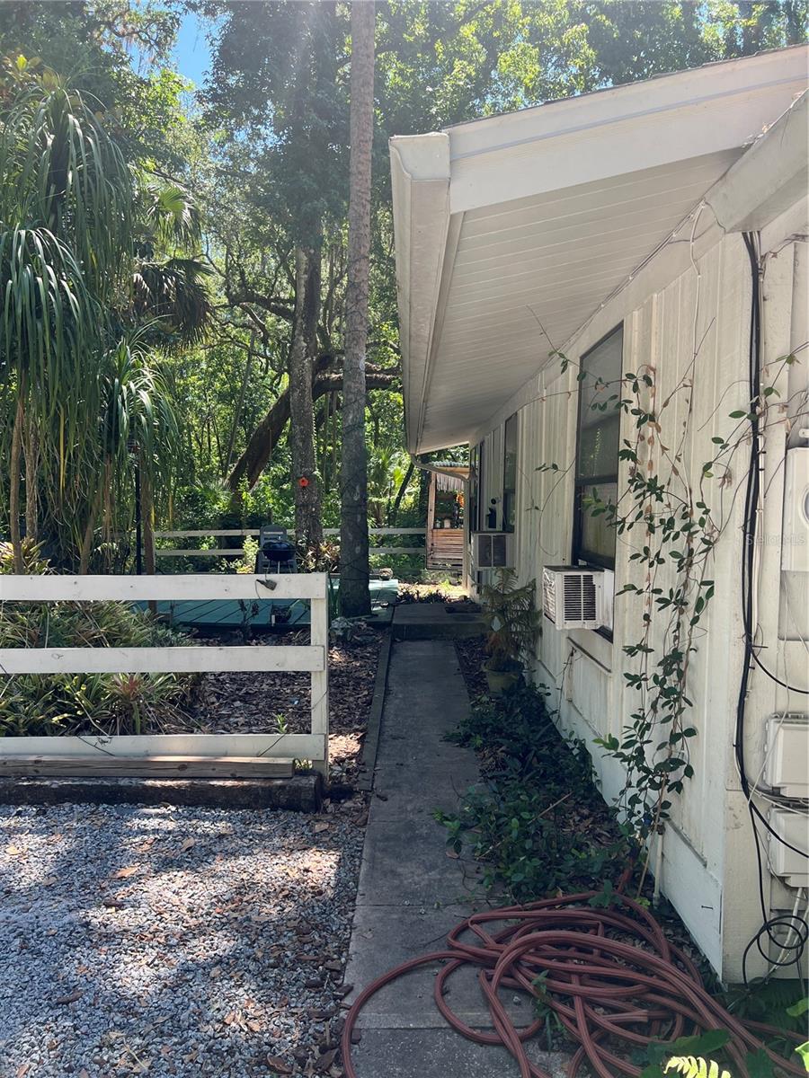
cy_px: 539
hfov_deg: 53.1
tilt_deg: -2.7
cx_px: 404
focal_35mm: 26
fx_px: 810
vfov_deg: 67.3
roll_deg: +0.2
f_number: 1.5
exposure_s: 1/567
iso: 50
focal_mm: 5.7
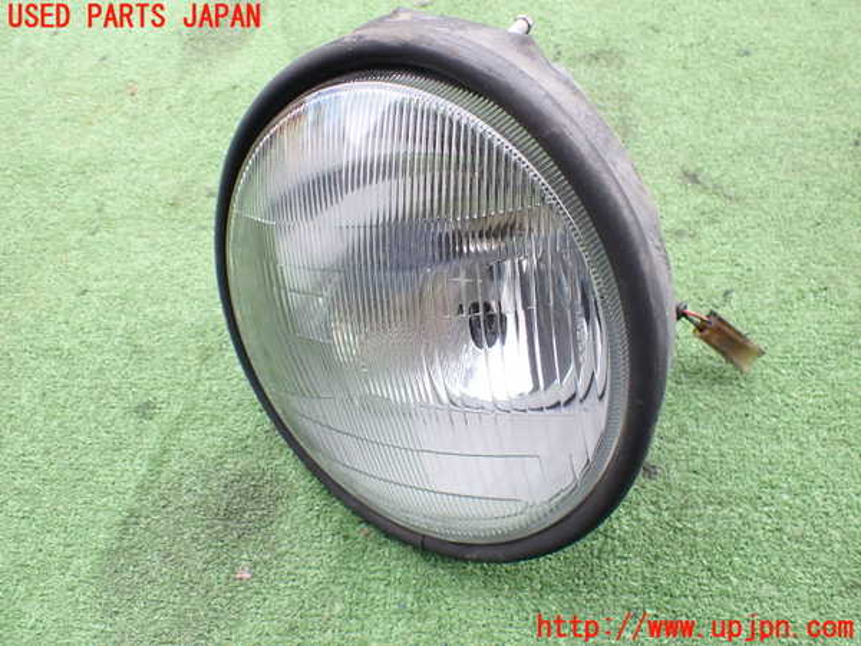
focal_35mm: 30
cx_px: 430
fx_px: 746
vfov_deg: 46.8
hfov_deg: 60.0
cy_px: 323
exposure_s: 1/125
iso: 100
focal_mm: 5.4
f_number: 2.3
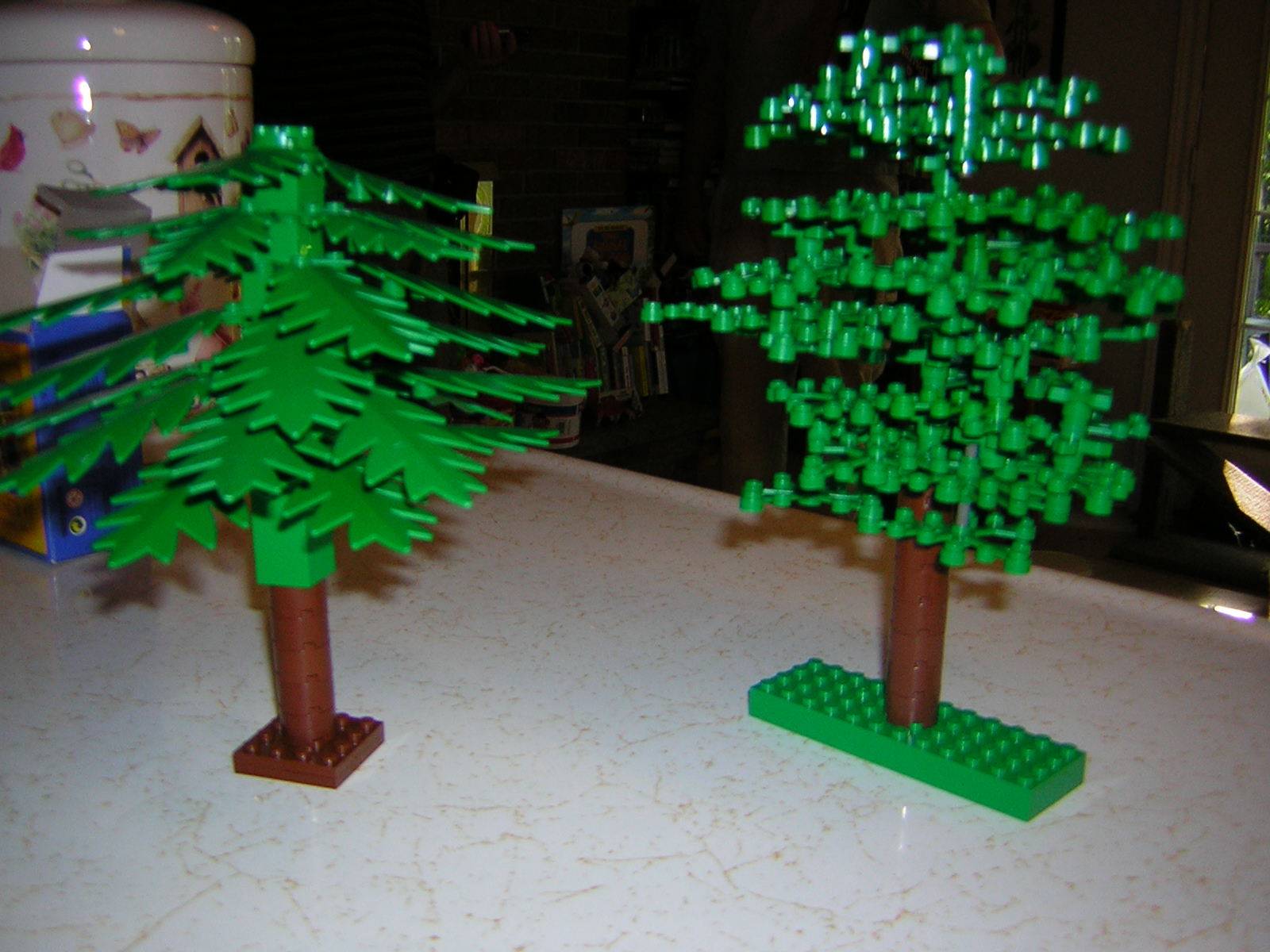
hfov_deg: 51.4
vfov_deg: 39.7
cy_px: 476
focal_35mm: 36
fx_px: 1321
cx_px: 635
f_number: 2.6
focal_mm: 4.7
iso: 50
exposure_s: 1/60.1
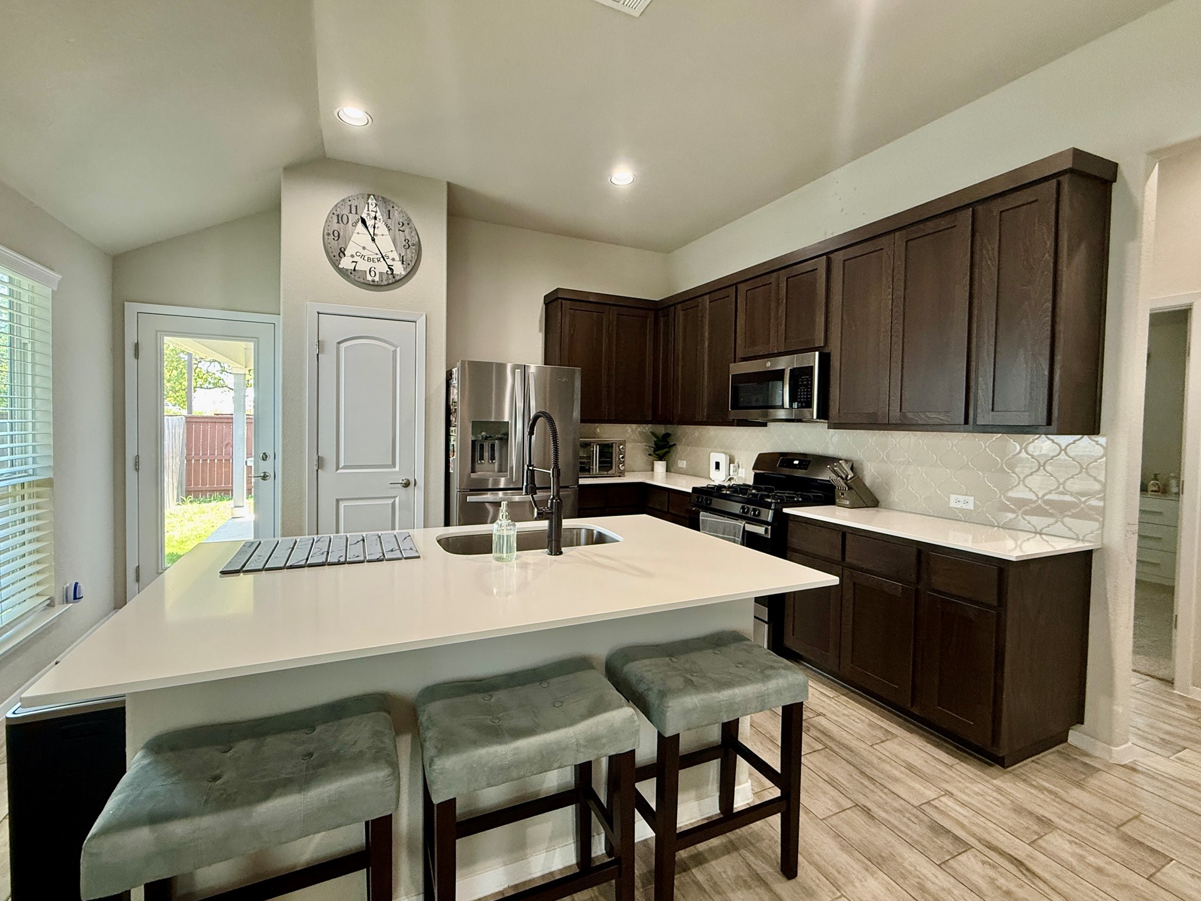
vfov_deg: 81.7
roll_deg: -1.3
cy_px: 435
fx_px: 521
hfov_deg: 98.1
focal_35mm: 15
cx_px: 567
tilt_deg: -1.5
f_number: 2.2
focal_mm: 2.22
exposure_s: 1/60
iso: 200
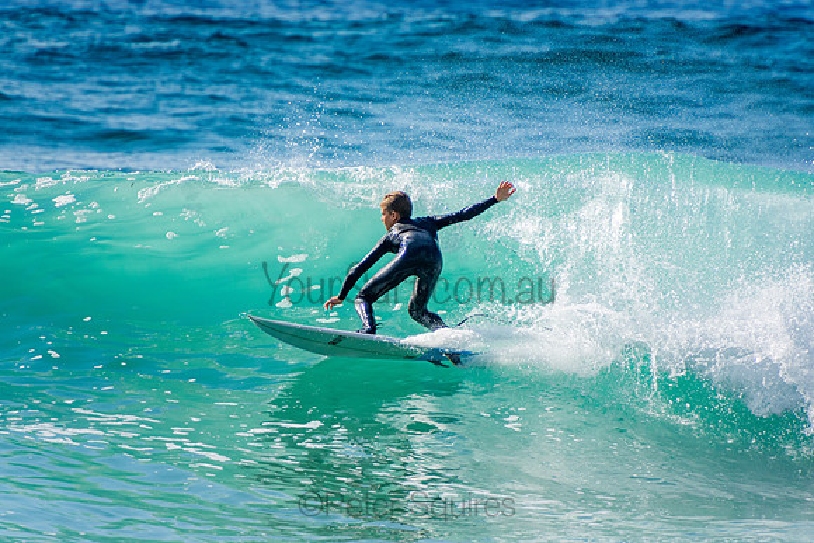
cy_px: 272
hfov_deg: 3.4
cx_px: 407
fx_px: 13569
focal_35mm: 600
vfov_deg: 2.3
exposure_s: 1/2000
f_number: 5.6
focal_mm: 400
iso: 280
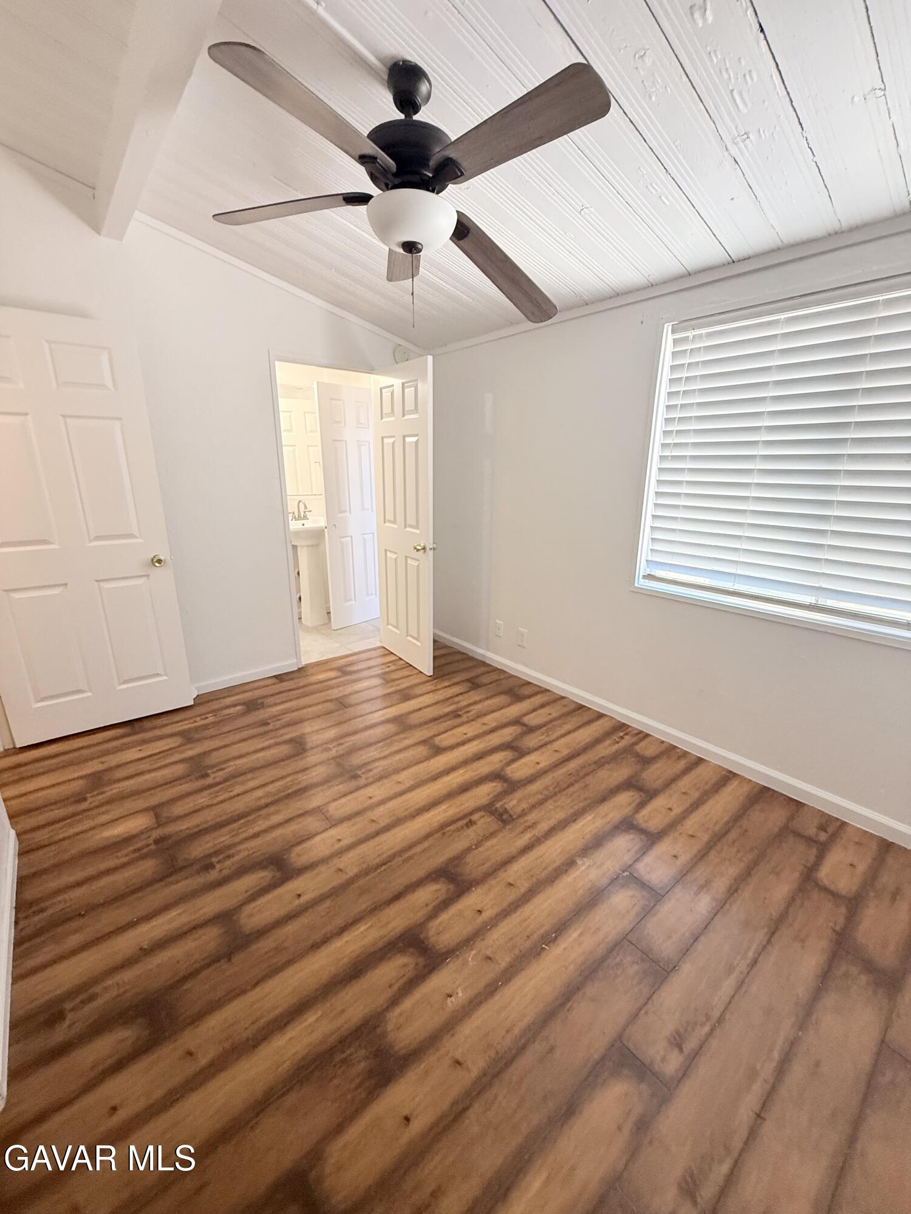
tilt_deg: -13.9
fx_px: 491
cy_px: 607
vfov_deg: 102.1
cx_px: 456
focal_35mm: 14
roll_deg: -1.1
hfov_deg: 85.7
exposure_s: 1/120
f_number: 2.2
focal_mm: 2.22
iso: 250
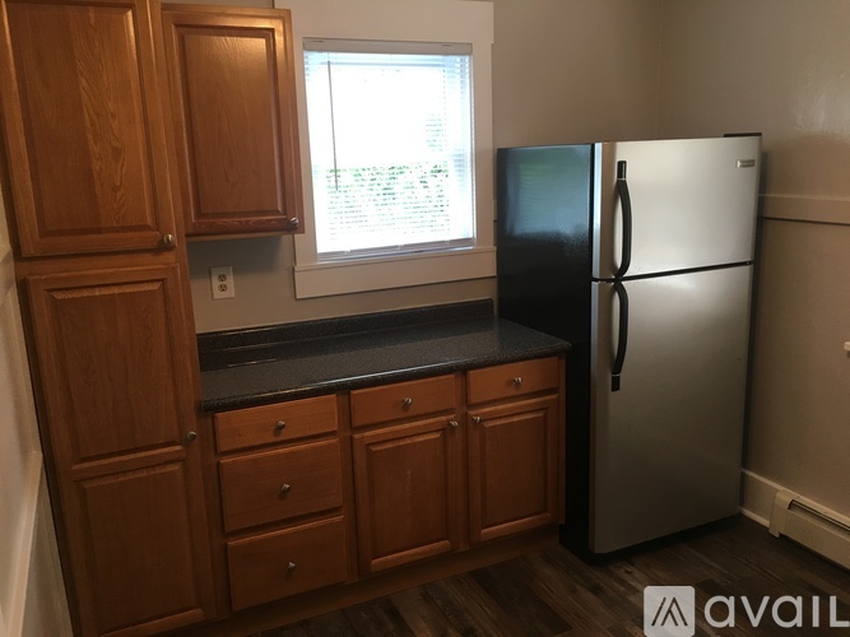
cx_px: 425
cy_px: 318
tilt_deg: -13.3
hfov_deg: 61.7
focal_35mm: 29
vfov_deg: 48.2
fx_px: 712
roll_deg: +2.4
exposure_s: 1/30
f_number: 2.2
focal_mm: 4.15
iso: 40
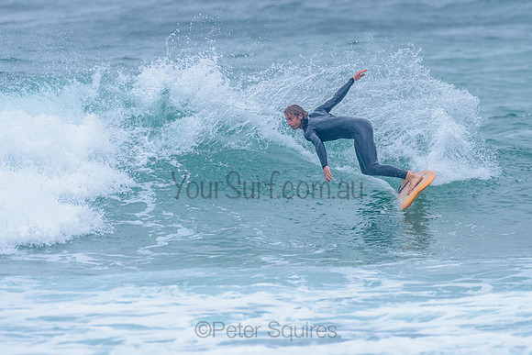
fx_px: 9278
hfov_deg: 3.3
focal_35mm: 628
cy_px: 140
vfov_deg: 2.2
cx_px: 324
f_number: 5.6
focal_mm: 500
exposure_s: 1/2000
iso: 800
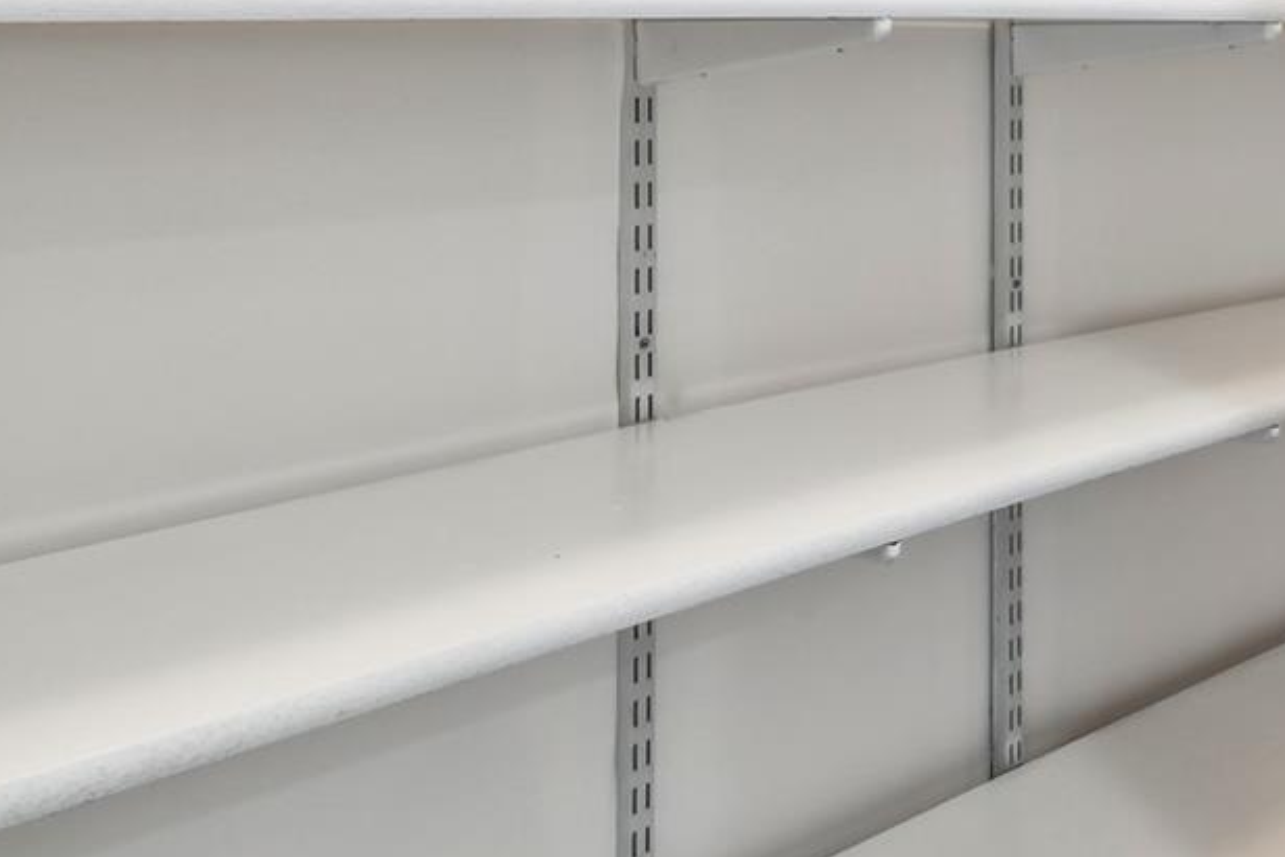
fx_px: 1392
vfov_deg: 31.4
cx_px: 1078
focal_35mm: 39
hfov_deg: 46.2
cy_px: -15
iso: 100
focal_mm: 10
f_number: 7.1
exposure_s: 1/5
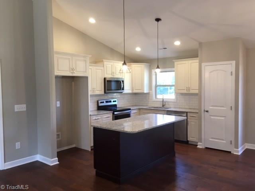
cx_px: 128
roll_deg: +0.8
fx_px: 214
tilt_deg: -0.8
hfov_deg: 61.7
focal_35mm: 29
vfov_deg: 48.2
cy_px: 96
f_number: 2.2
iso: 64
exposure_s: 1/30
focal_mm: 4.15
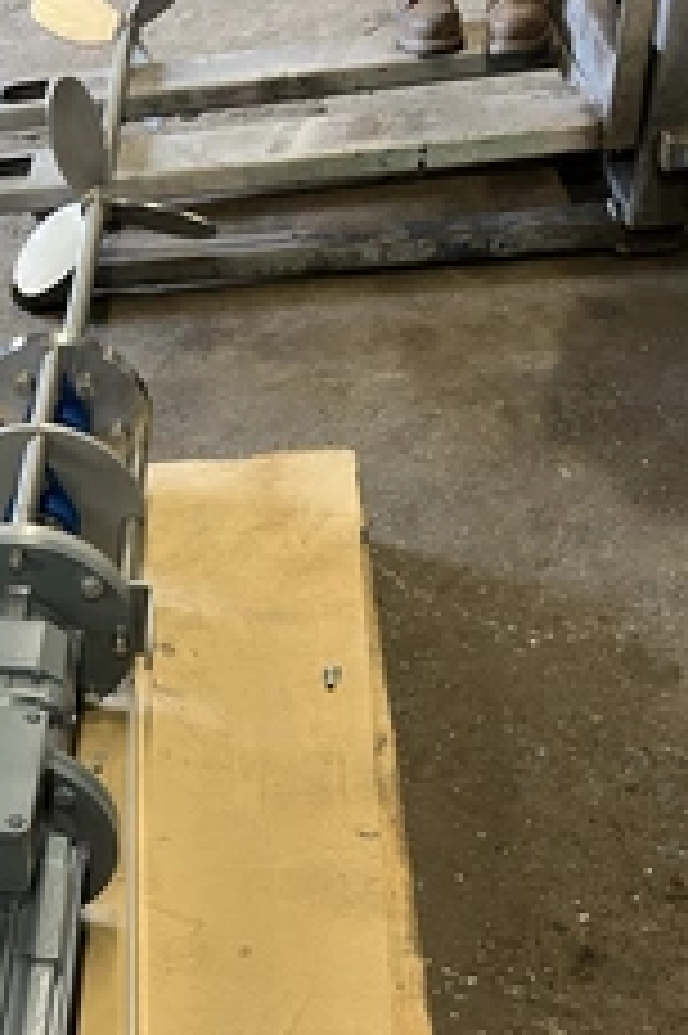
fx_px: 1349
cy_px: 760
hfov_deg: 27.6
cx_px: 72
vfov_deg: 40.9
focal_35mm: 47
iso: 125
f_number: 1.6
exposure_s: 1/50
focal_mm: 5.1
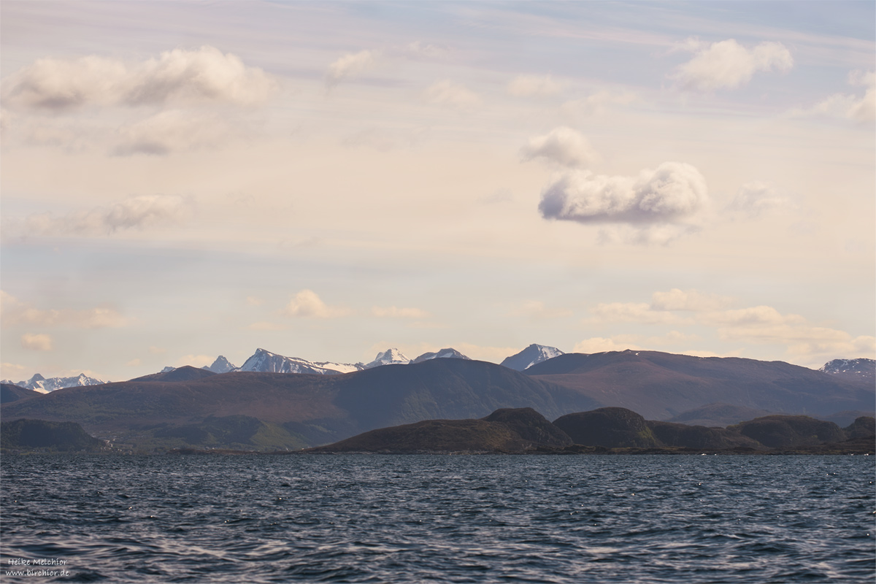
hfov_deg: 20.4
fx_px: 2433
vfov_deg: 13.7
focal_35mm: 100
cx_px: 438
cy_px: 292
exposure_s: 1/1000
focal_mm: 100
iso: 100
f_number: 8
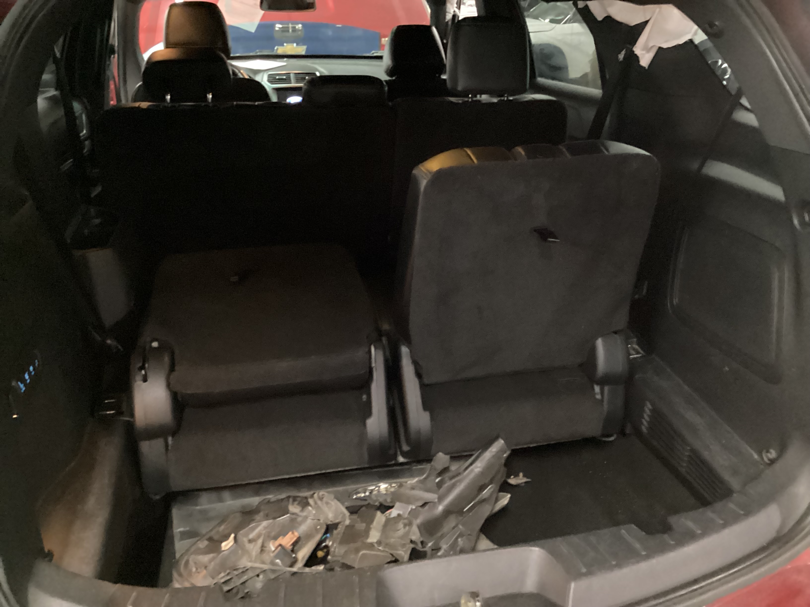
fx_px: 725
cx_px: 405
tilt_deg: -25.1
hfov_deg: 58.4
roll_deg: -0.3
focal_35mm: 31
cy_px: 304
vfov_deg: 45.4
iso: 800
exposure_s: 1/17
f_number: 2.4
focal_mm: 3.3
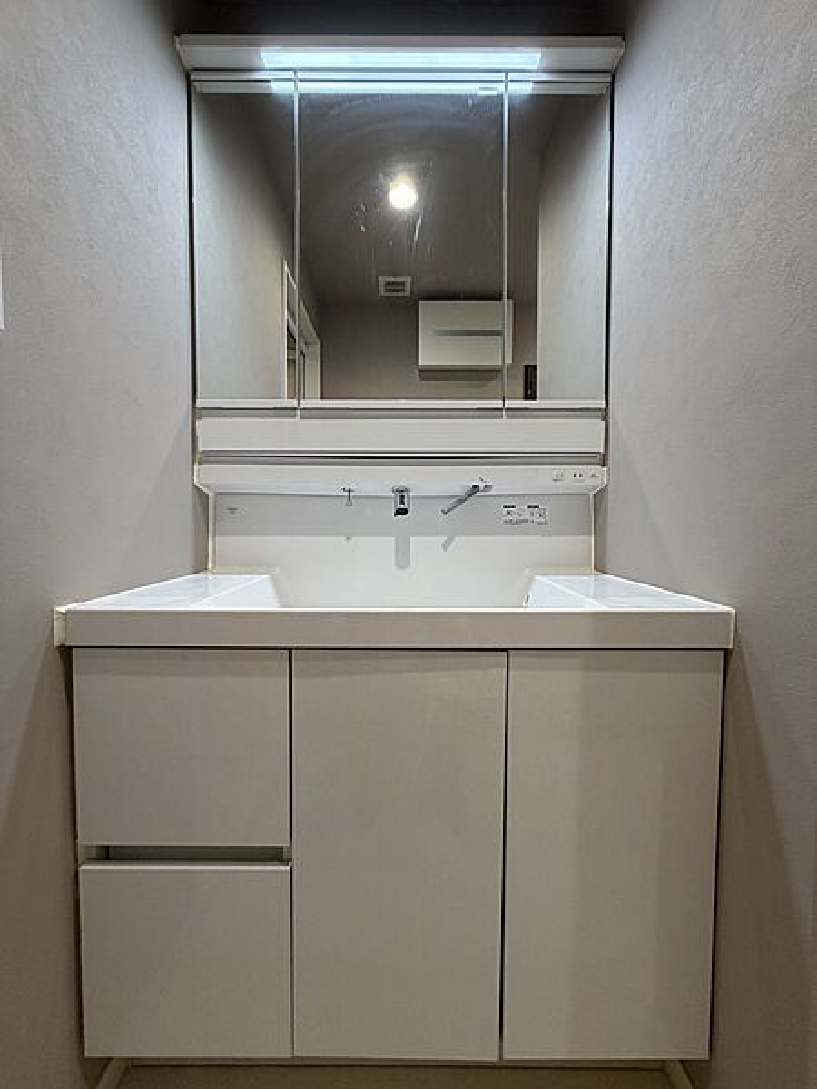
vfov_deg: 102.1
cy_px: 544
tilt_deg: -2.0
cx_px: 408
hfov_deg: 85.7
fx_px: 441
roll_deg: +0.2
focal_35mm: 14
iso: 200
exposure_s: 1/100
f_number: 2.2
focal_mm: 2.22
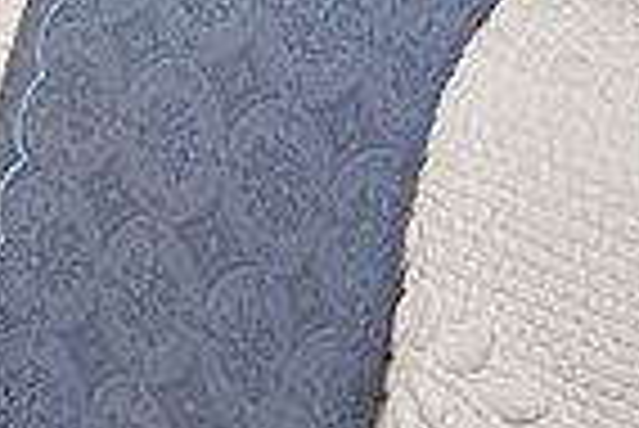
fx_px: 2168
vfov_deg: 9.5
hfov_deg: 16.8
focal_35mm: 122
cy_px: -716
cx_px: 263
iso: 800
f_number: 8
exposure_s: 1/1.25
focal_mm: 16
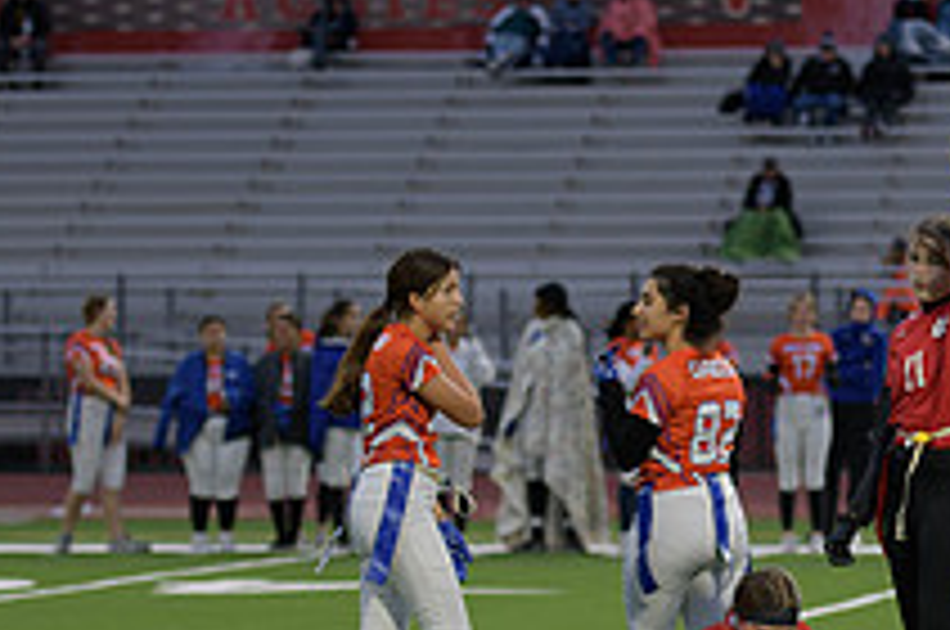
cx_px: 846
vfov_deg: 5.1
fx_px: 7114
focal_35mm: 270
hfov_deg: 7.6
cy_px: 430
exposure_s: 1/200
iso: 360
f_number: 2.8
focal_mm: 98
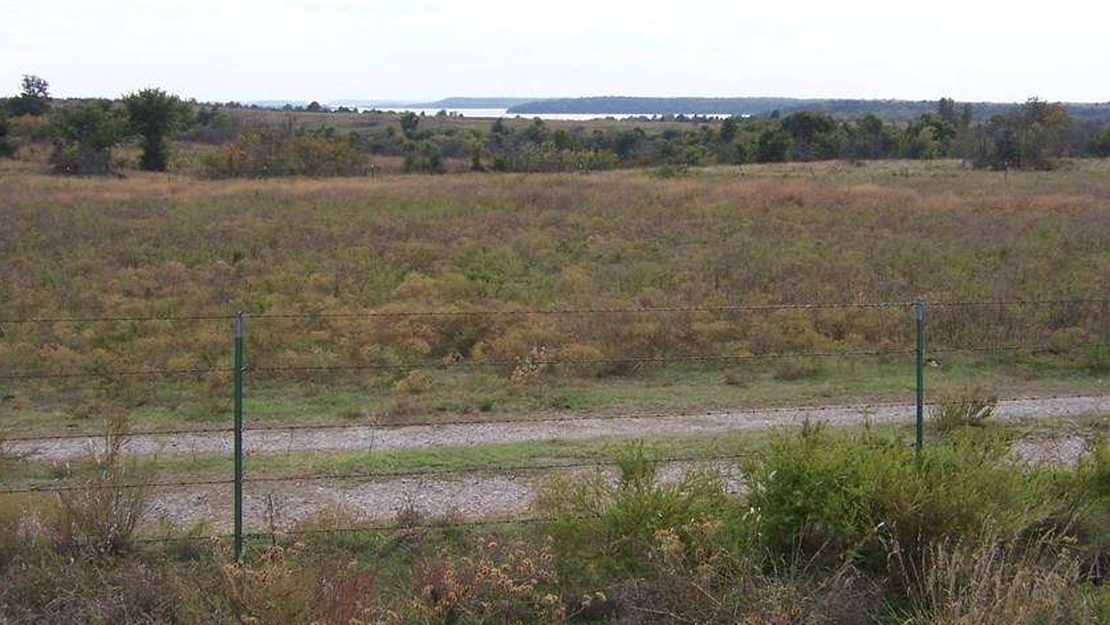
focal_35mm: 44
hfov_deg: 46.4
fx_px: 1295
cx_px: 517
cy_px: 206
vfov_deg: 26.9
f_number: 3.4
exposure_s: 1/750
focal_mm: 5.5
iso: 80
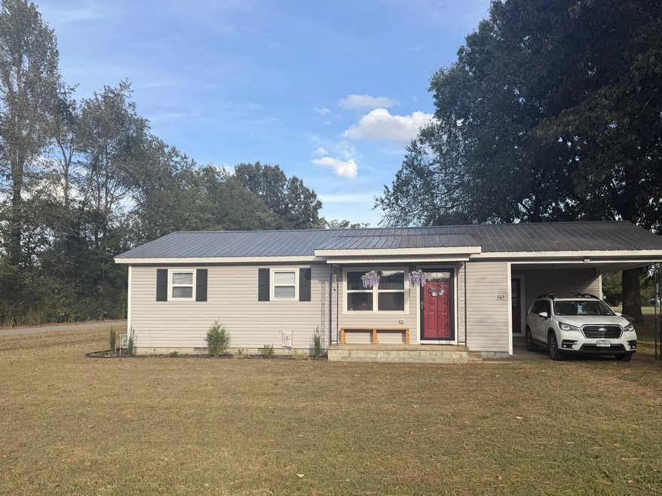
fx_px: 535
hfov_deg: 63.5
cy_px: 288
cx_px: 338
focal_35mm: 28
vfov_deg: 49.5
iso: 80
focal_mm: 6.76
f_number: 1.78
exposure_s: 1/1855
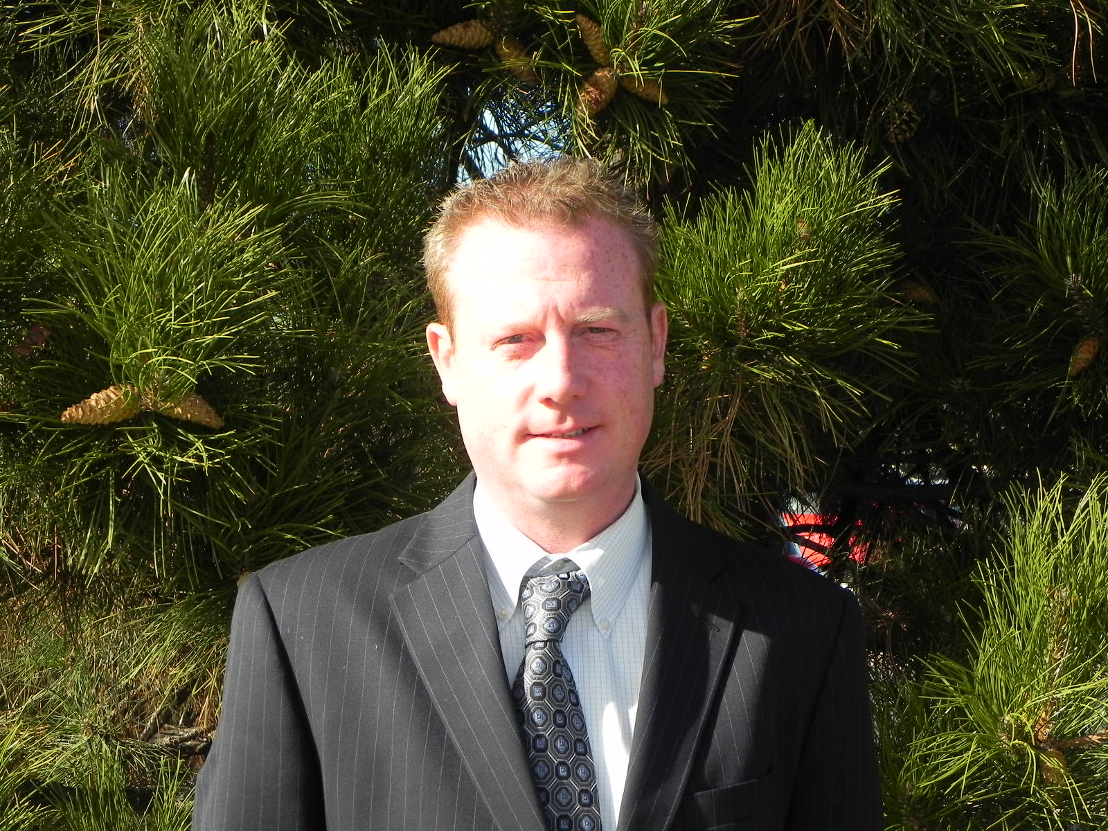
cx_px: 554
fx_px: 2721
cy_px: 416
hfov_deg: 23.0
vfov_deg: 17.4
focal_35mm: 85
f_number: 5.6
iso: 160
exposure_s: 1/275
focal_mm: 15.1
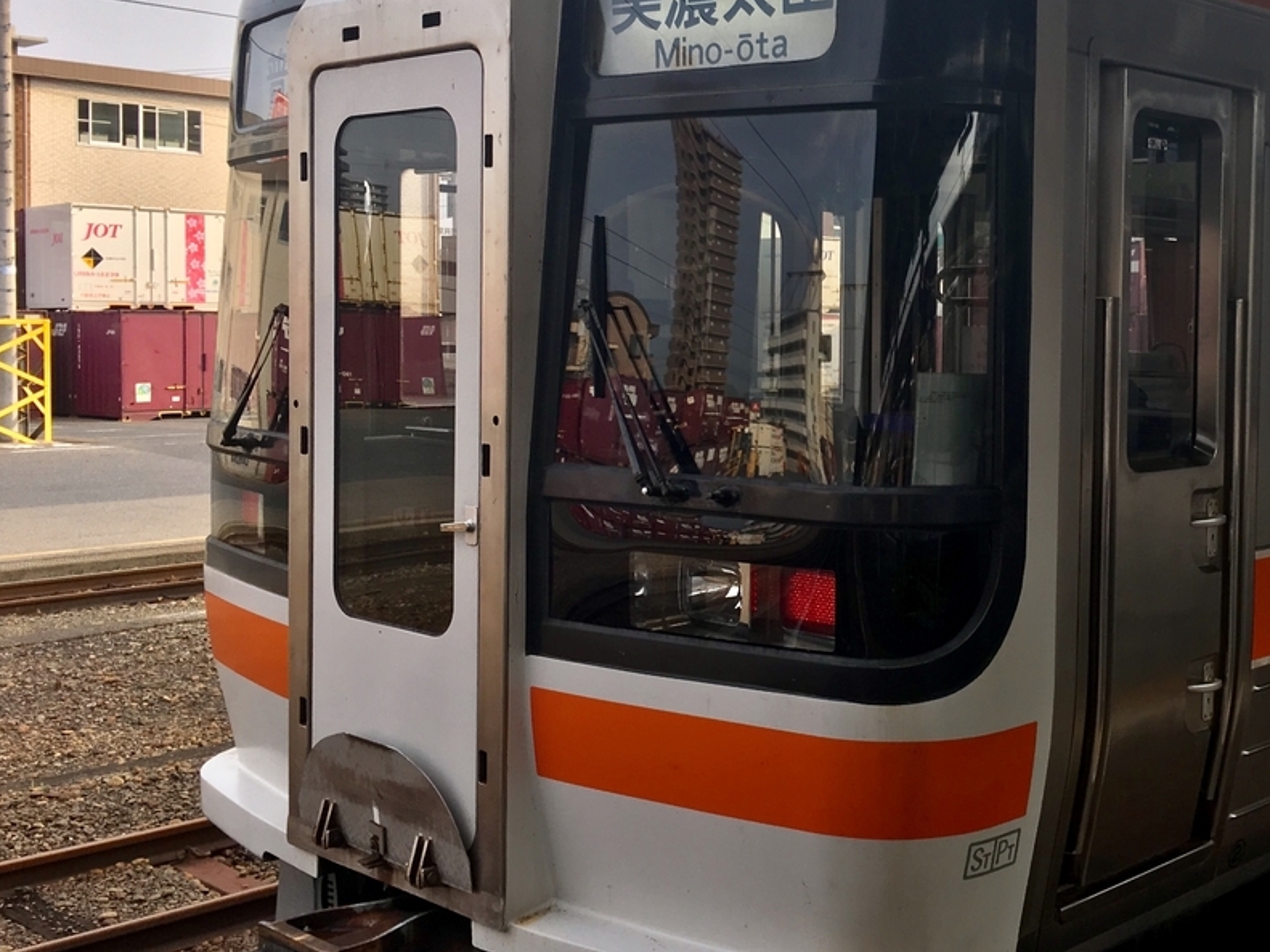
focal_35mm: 44
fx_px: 1614
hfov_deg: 41.7
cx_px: 952
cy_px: 374
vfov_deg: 32.8
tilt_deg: -1.2
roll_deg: +0.8
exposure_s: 1/496
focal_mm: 4.15
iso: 25
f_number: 2.2
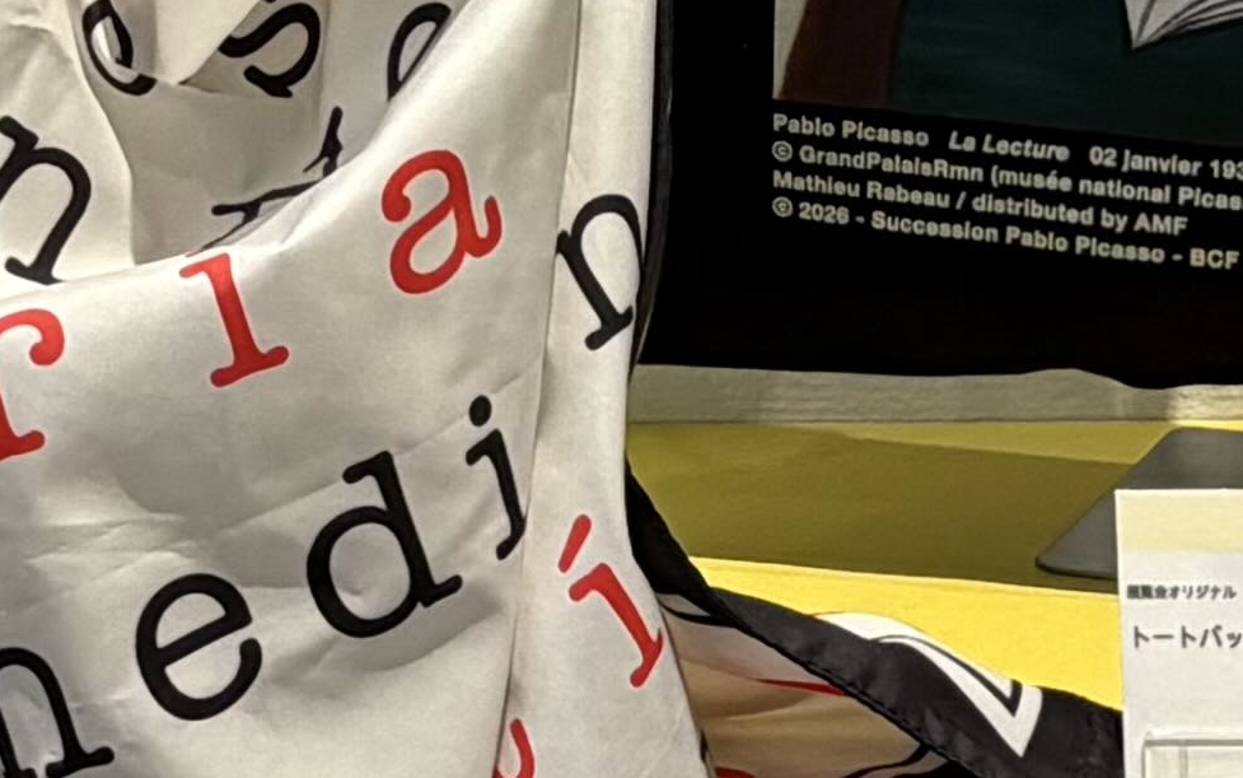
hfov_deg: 24.2
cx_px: 880
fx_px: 2880
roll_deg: +0.0
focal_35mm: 85
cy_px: -113
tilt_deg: -3.2
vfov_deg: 14.9
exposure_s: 1/100
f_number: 2.2
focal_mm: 2.22
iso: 125
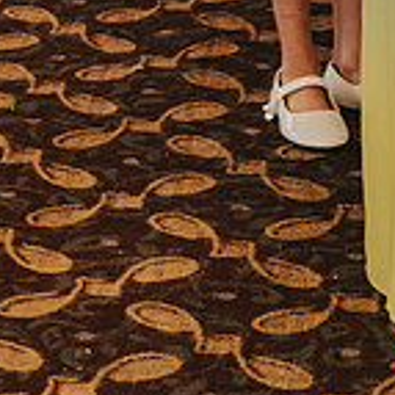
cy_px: 156
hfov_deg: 7.3
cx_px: -227
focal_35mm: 235
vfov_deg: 7.4
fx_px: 3034
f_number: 2.8
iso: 500
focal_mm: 68
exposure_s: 1/200
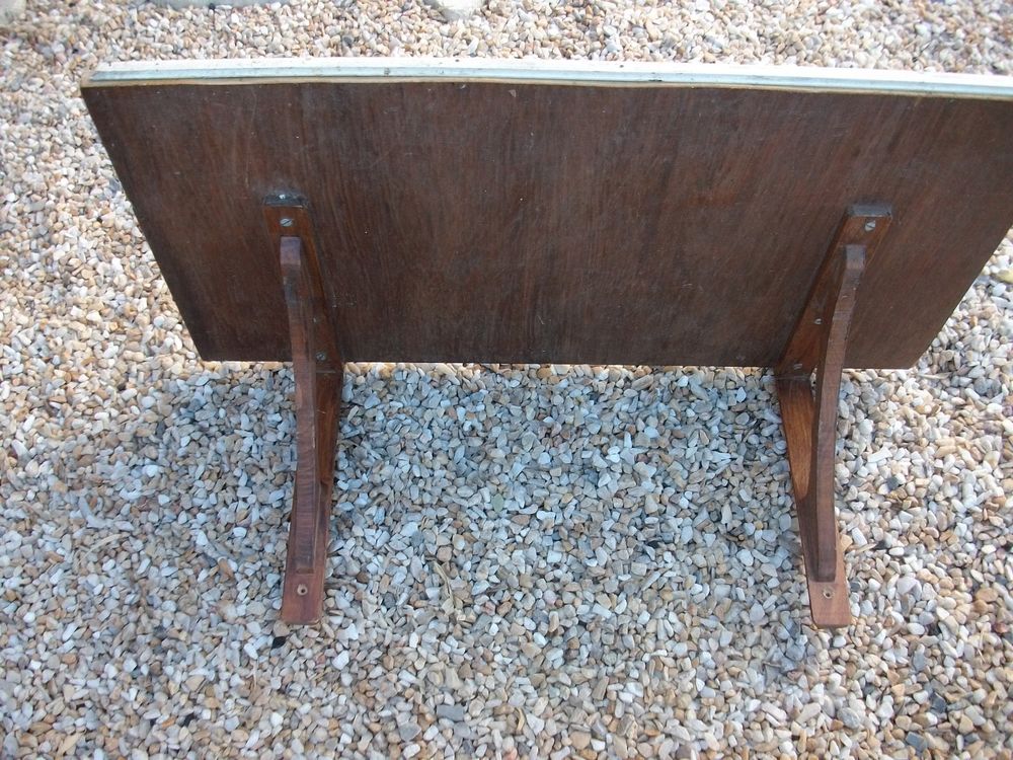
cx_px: 506
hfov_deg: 56.8
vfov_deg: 44.2
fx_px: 936
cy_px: 380
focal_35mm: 32
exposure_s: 1/125
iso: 140
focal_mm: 5.7
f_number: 2.9
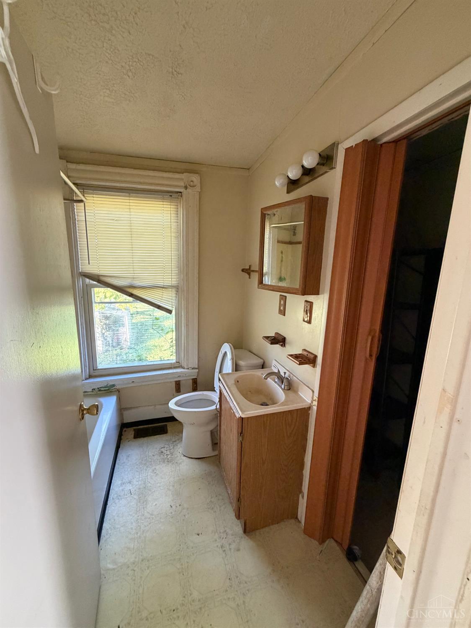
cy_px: 314
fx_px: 254
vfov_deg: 102.0
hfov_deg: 85.7
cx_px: 236
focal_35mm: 14
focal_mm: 2.22
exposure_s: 1/60
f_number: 2.2
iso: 400
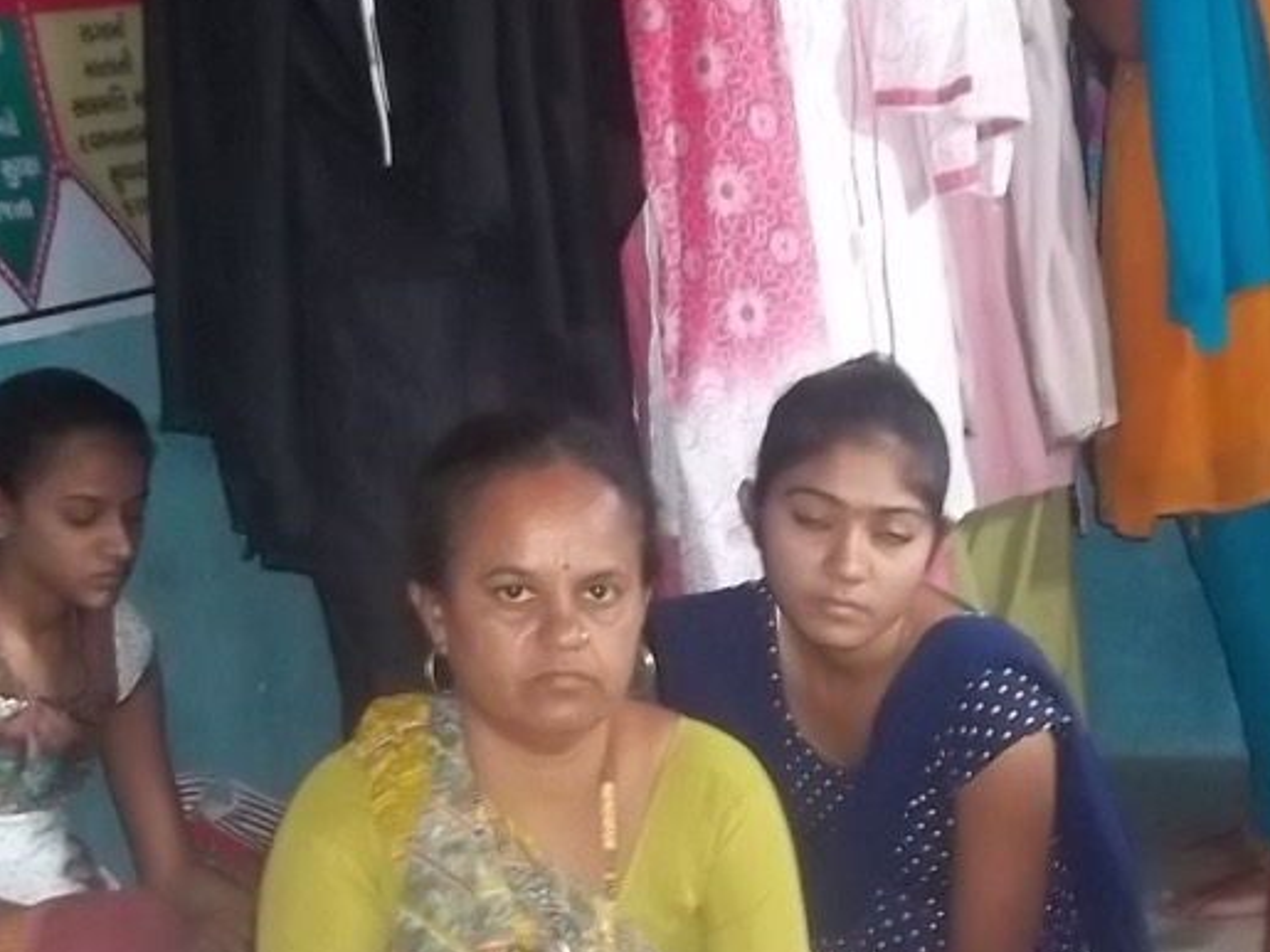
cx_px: 1014
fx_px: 3191
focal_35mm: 87
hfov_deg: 22.2
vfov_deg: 16.1
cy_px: 1238
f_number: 2.9
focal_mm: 5.7
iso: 250
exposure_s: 1/30
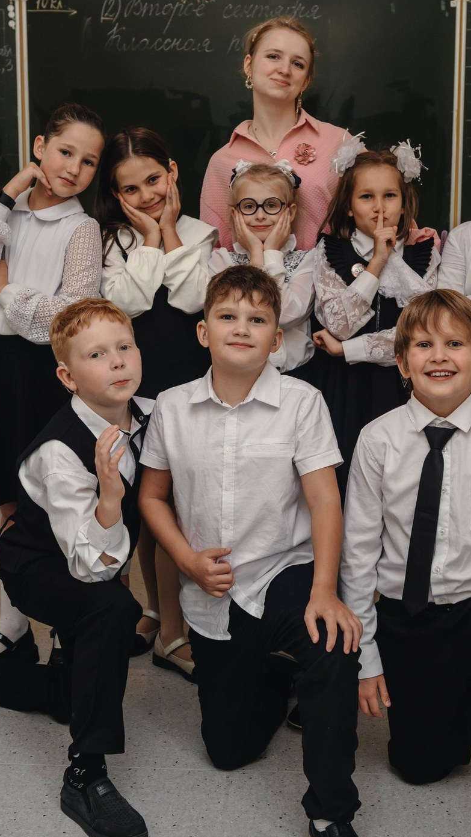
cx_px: 270
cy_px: 361
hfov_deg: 21.8
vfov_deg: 37.8
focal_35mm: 55
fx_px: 1221
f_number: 4.5
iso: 500
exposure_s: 1/100
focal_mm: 38
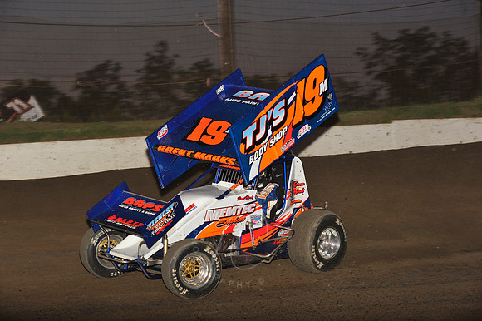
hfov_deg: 18.3
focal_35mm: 112
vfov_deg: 12.2
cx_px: 241
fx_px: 1499
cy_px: 160
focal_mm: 112
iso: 1000
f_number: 7.1
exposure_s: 1/320
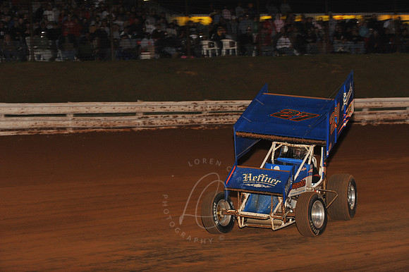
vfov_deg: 13.7
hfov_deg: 20.4
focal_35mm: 100
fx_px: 1135
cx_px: 204
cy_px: 136
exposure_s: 1/320
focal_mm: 100
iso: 1250
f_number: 6.3
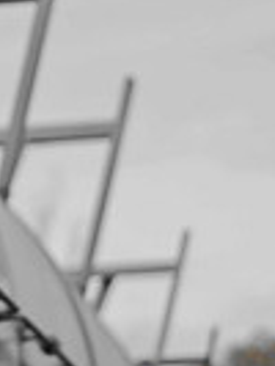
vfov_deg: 8.1
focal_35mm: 244
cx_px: -37
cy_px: 52
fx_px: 2580
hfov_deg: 6.1
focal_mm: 50
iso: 100
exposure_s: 1/2000
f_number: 2.5
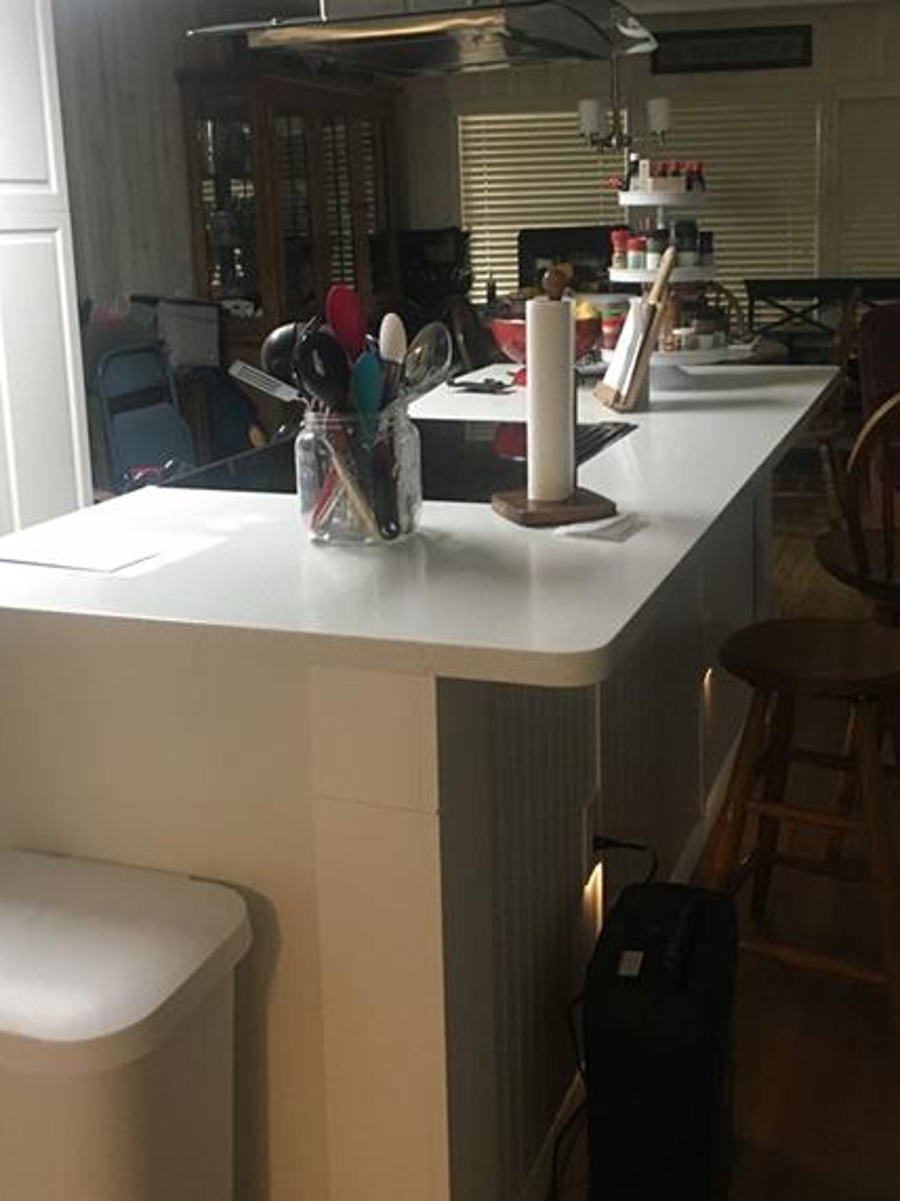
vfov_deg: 47.5
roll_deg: +1.3
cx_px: 492
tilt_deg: -9.2
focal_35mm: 39
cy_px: 465
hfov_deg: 36.8
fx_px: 1352
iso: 160
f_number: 2.2
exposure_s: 1/30
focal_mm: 4.15
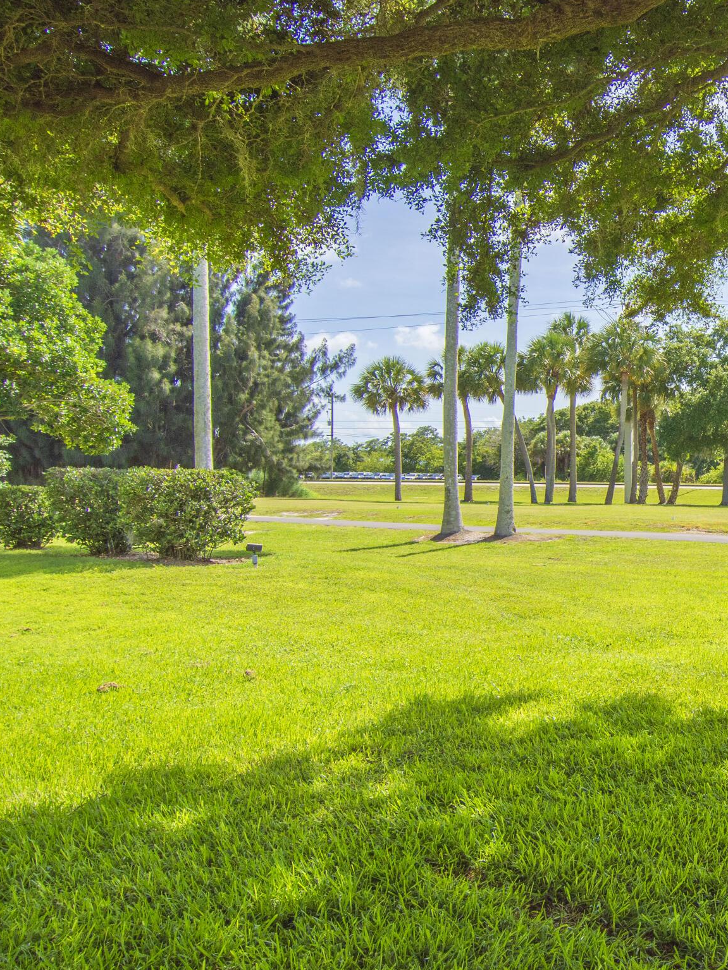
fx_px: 869
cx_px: 780
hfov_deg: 38.5
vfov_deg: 58.3
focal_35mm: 31
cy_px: 466
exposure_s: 1/500
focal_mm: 11
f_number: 8
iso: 320
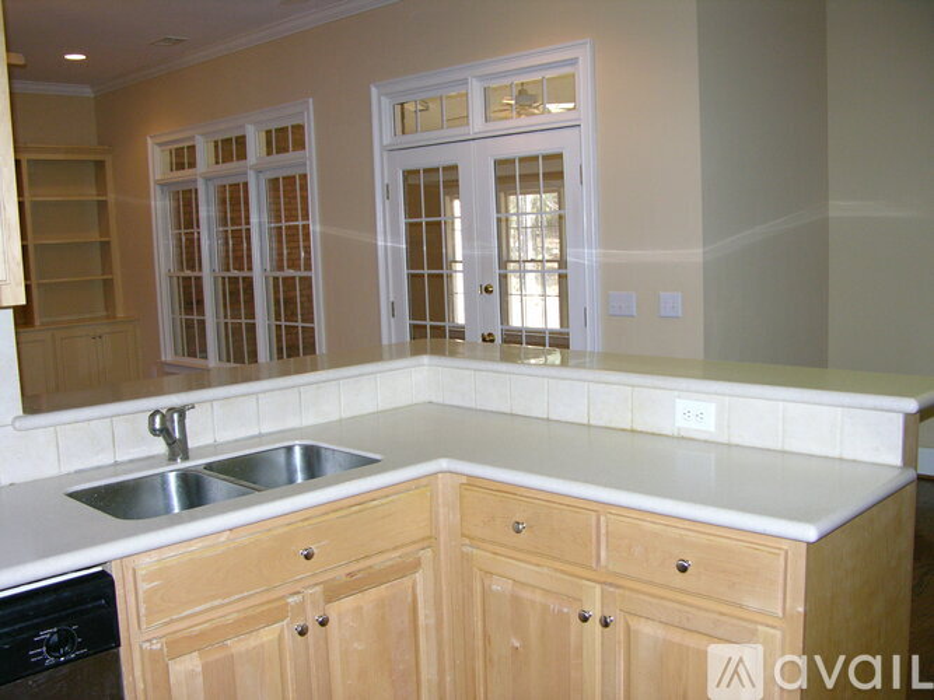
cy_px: 350
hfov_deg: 52.6
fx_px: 944
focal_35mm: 35
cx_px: 467
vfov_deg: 40.7
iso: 200
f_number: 2.8
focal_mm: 8.9
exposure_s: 1/60.1
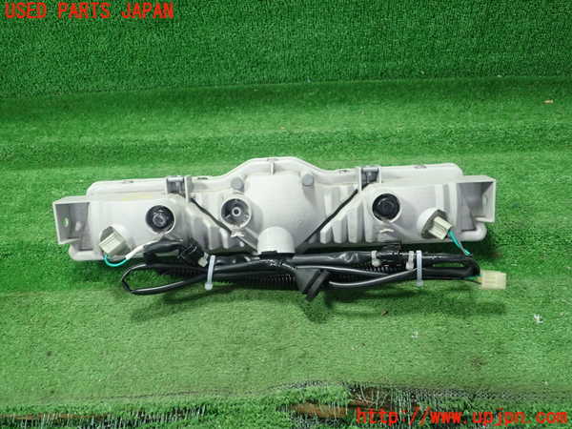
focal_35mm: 30
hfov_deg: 60.0
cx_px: 286
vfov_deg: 46.8
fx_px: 496
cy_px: 214
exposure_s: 1/125
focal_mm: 5.5
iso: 400
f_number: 2.3
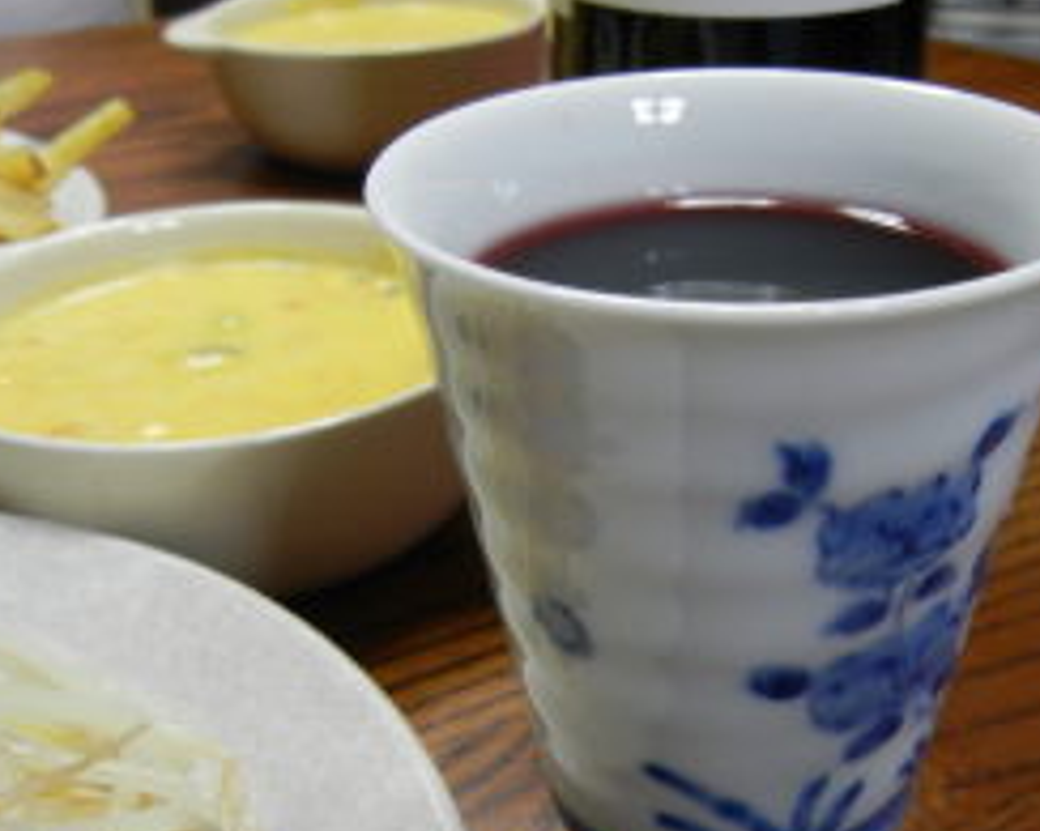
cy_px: 580
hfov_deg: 38.5
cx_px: 665
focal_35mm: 48
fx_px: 1477
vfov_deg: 31.1
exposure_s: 1/30
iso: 301
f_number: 3.5
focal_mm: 5.4
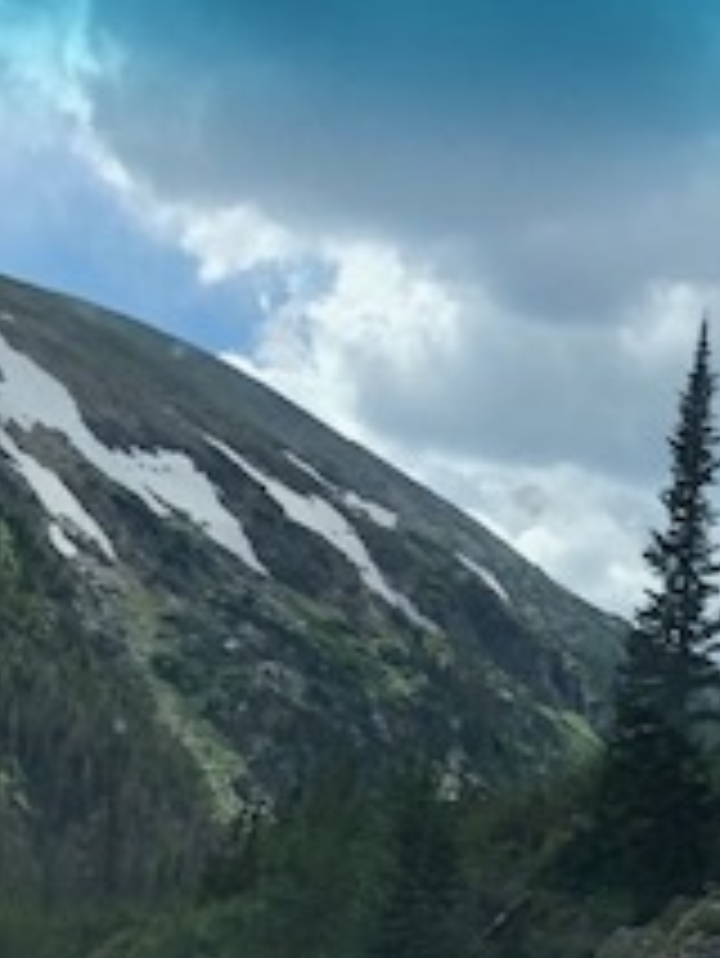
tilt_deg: +15.7
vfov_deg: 23.3
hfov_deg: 17.2
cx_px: 716
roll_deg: -0.8
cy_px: 522
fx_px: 2327
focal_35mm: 84
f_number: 1.8
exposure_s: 1/1143
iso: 20
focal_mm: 3.99
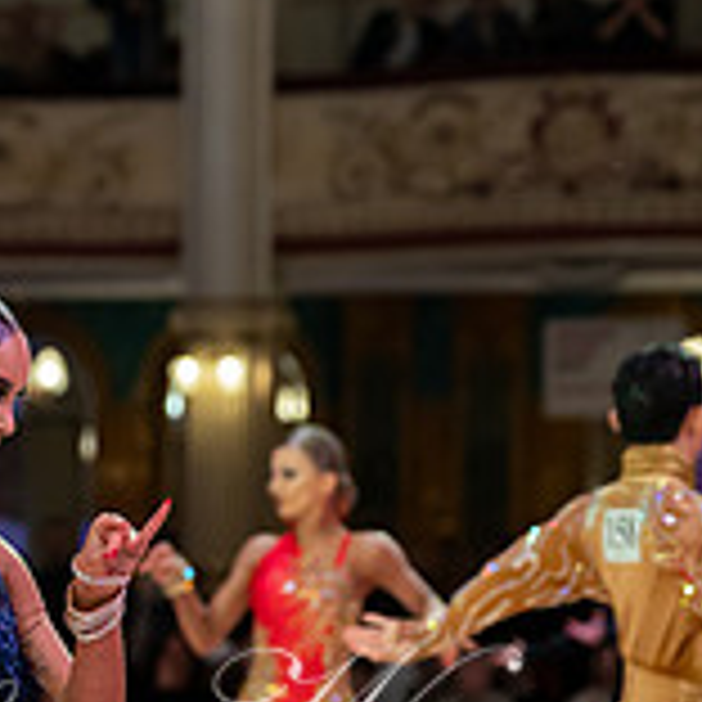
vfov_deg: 7.5
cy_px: 850
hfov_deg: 7.6
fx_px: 5300
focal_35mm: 231
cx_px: 58
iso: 3200
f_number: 3.5
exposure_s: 1/500
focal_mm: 94
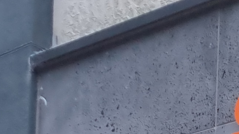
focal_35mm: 175
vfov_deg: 6.1
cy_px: 489
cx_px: 295
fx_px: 1109
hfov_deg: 12.0
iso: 320
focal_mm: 5.4
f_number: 1.8
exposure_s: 1/6000
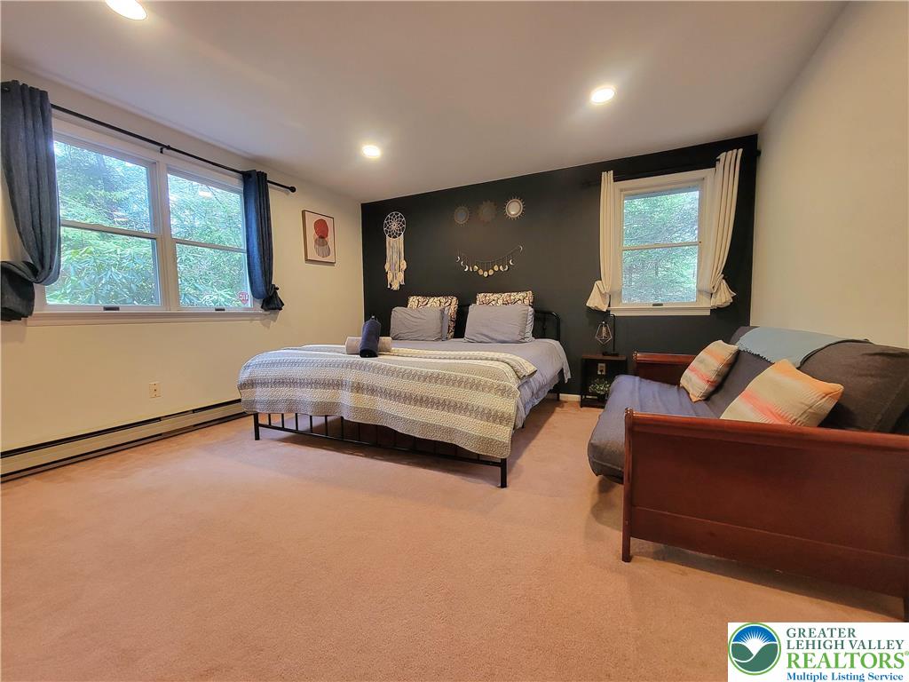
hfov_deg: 106.2
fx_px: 341
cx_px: 454
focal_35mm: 13
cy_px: 341
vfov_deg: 89.9
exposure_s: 1/60.2
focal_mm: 2.2
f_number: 2.2
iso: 250
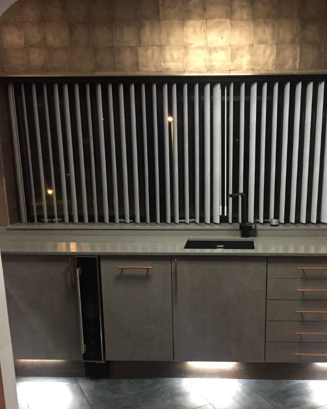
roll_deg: +0.1
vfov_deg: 44.0
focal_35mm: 41
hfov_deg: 36.2
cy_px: 279
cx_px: 216
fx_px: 496
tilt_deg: -14.0
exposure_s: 1/25
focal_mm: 4.15
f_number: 2.2
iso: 250
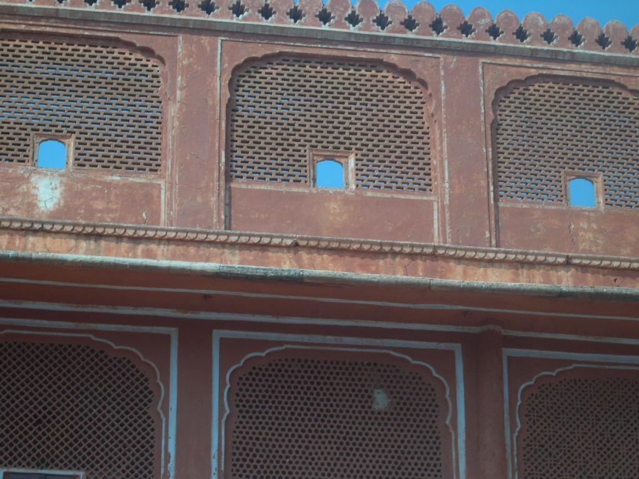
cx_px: 320
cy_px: 240
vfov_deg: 13.0
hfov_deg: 17.3
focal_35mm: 114
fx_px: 2104
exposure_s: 1/438
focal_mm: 24
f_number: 4.9
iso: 100
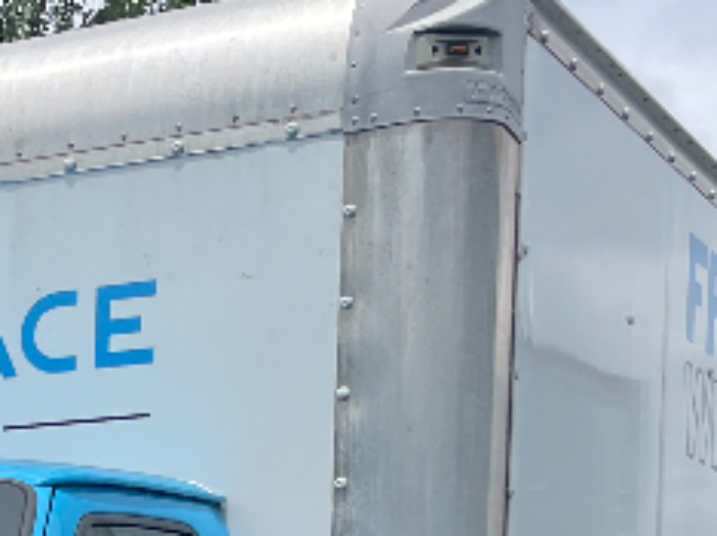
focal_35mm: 114
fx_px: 2359
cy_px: 907
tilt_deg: +0.3
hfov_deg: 15.6
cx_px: -423
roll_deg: -3.6
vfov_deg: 12.1
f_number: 1.6
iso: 32
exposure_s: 1/4831
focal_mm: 4.2
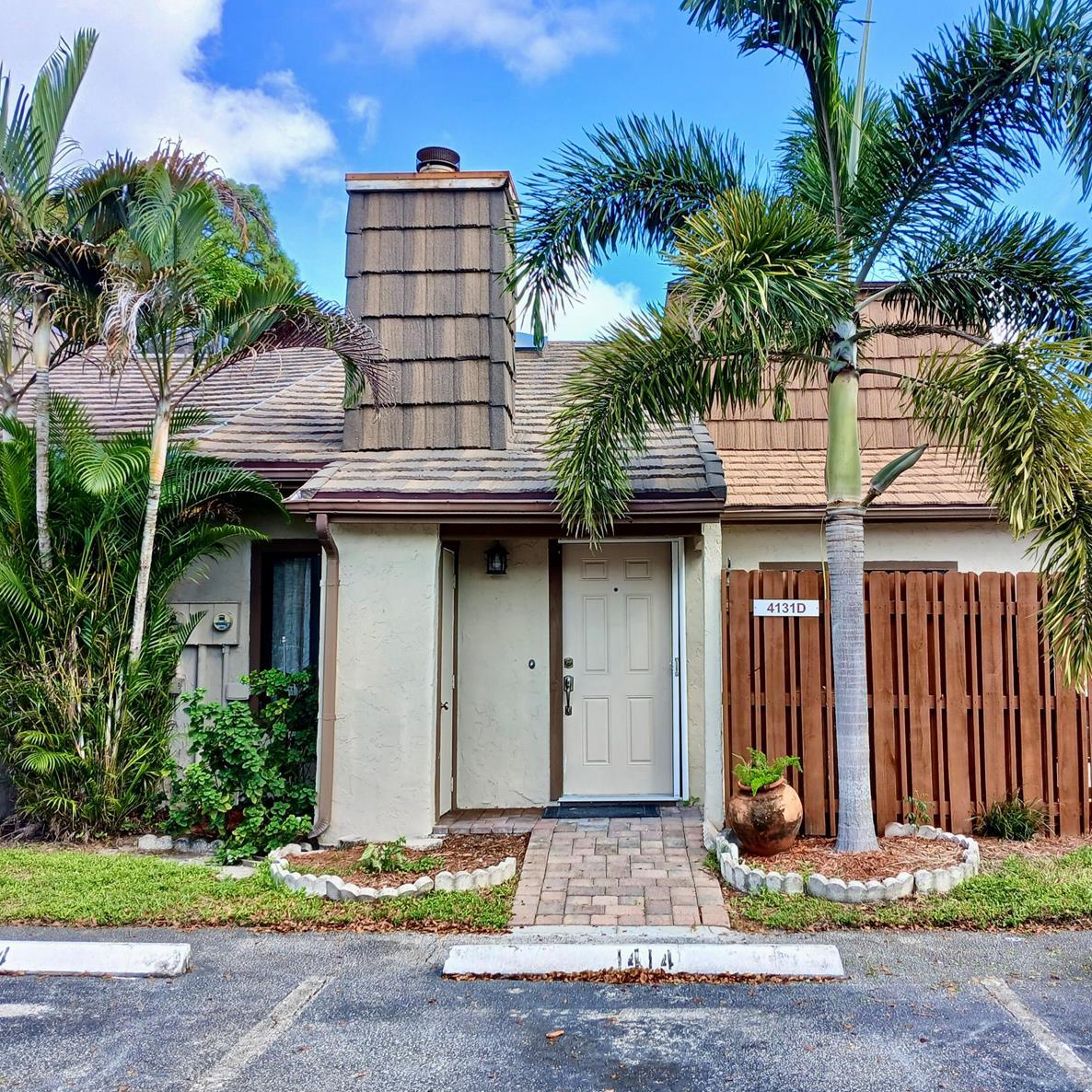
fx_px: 1106
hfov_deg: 52.5
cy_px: 545
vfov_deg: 52.5
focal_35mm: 31
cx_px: 597
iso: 20
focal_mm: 3.98
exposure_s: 1/160
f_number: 1.8
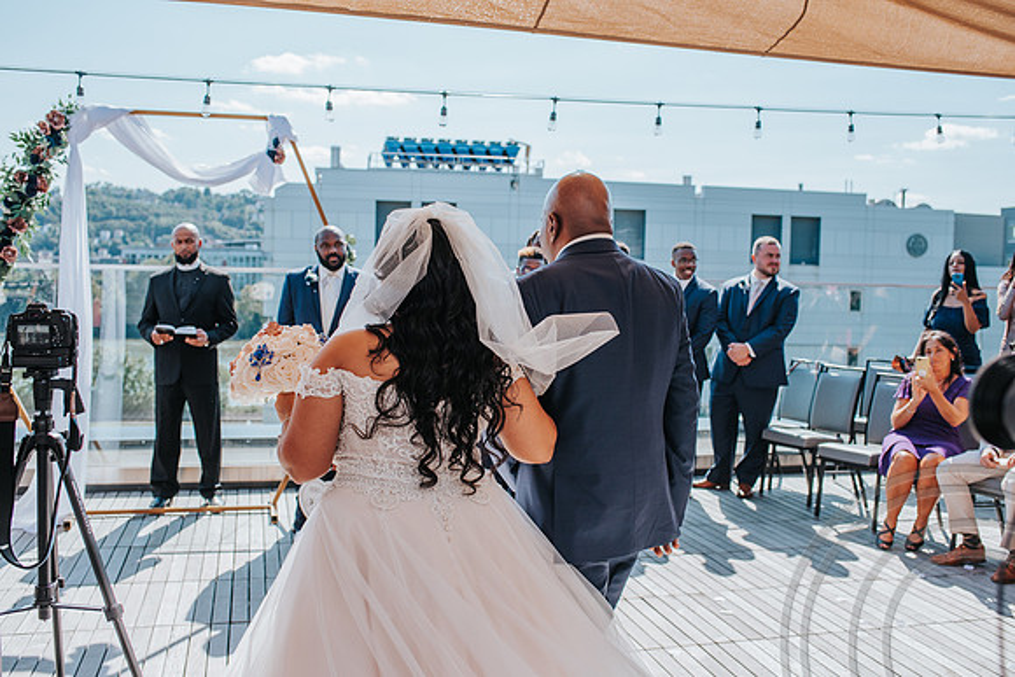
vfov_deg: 37.9
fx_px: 987
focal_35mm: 35
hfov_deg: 54.4
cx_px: 508
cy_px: 338
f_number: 4
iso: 250
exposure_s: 1/1600
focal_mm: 35
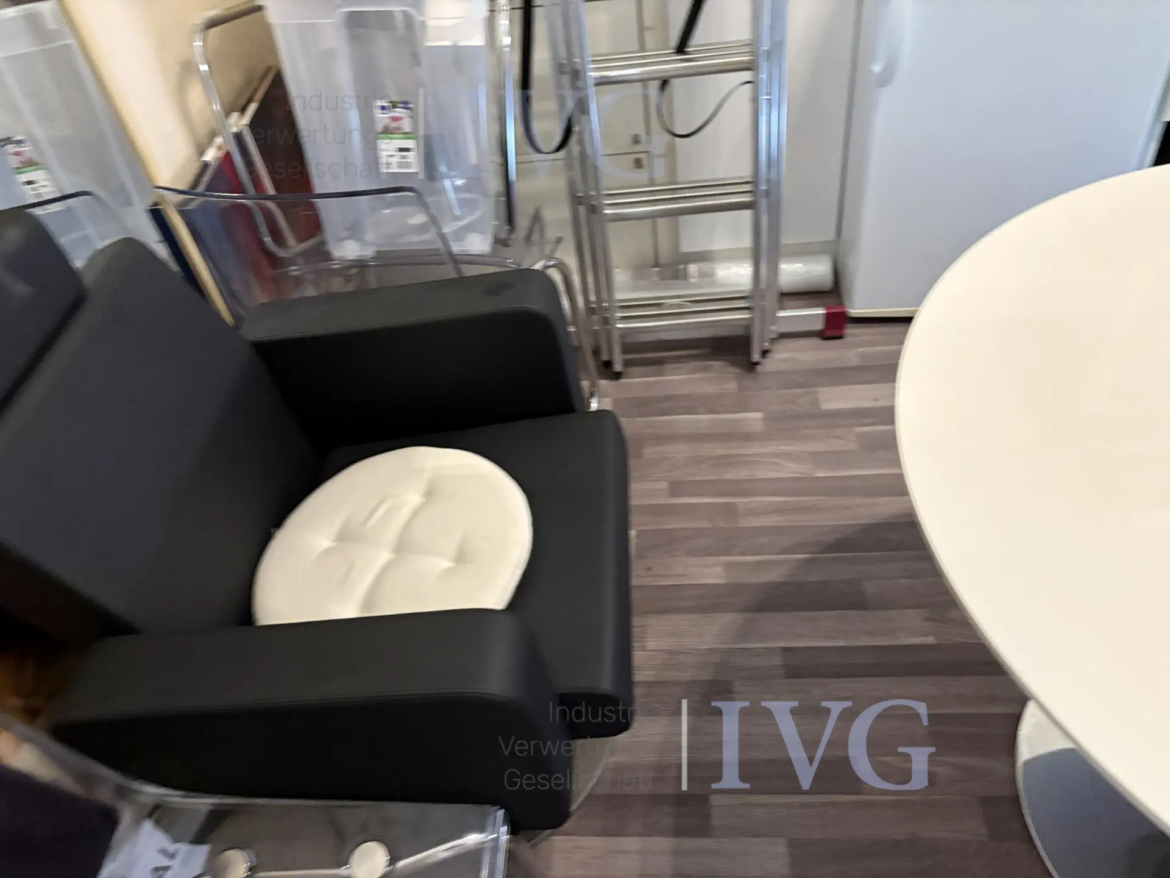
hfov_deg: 67.3
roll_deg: +9.6
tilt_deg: -40.4
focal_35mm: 26
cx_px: 585
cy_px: 439
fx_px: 879
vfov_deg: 53.1
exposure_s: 1/50
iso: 500
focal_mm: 5.96
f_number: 1.6
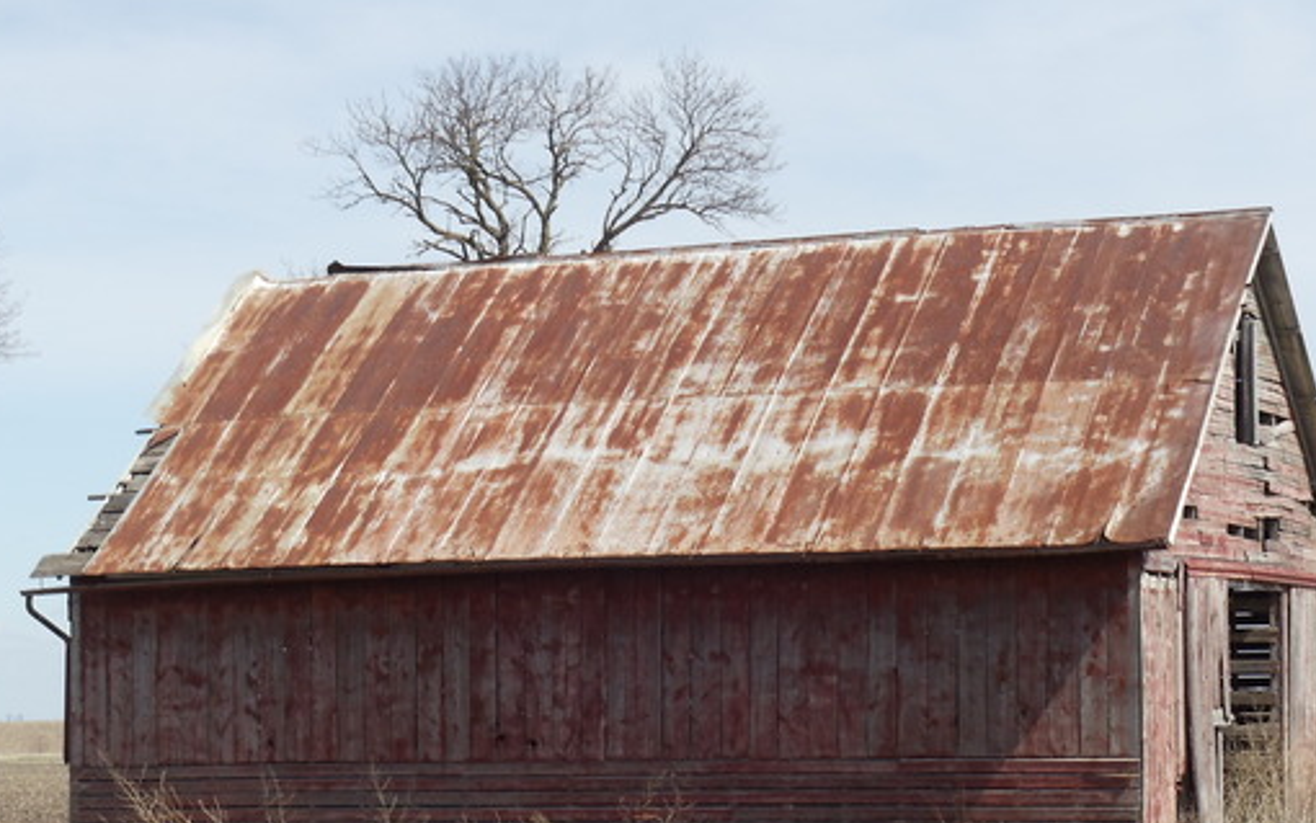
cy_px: 593
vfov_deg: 10.8
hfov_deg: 17.2
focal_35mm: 121
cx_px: 707
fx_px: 4341
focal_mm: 12.35
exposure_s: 1/200
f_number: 9.3
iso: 100
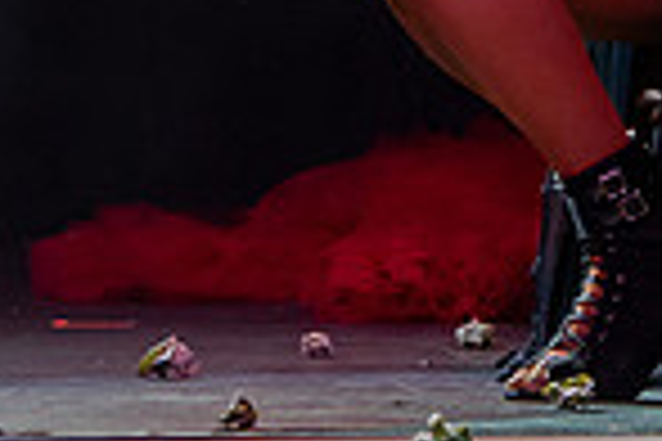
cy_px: -417
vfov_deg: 4.5
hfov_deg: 6.8
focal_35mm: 301
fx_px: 5535
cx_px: 762
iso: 6400
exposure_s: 1/80
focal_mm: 66
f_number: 5.6
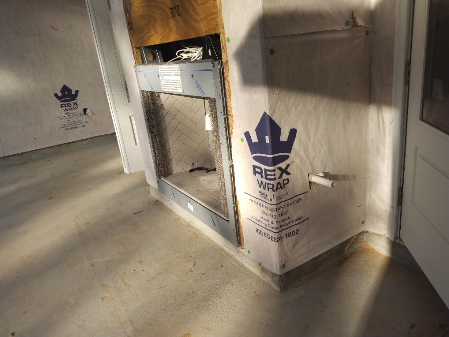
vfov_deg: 66.0
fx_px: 259
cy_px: 168
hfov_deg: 81.7
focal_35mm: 20
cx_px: 224
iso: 100
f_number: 2
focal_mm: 3.54
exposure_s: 1/373
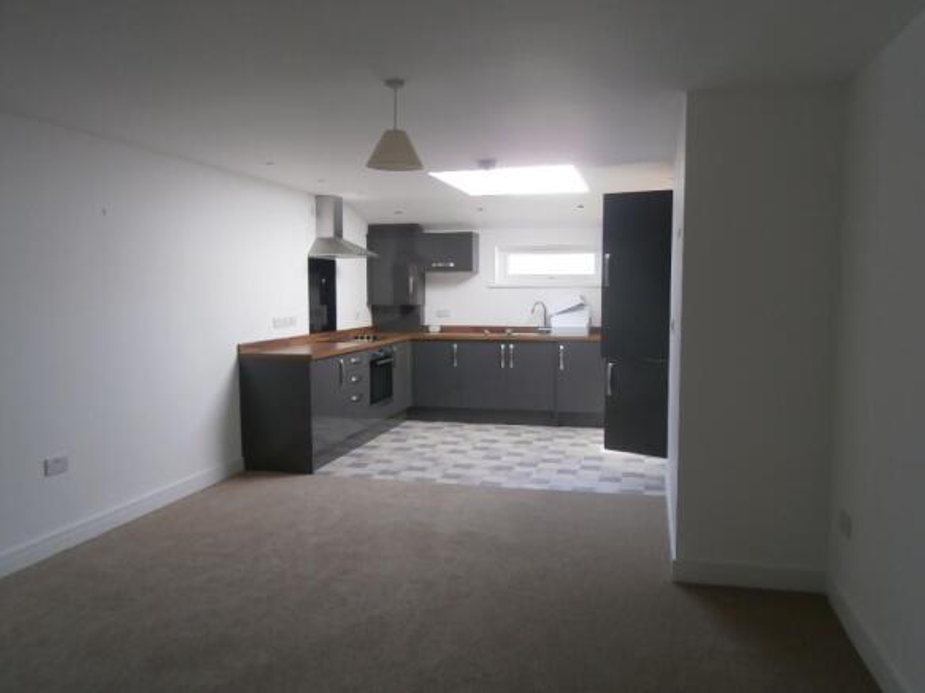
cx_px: 462
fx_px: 695
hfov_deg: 67.3
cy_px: 346
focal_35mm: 26
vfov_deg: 53.0
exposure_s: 1/50
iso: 80
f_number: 2.8
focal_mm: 4.7
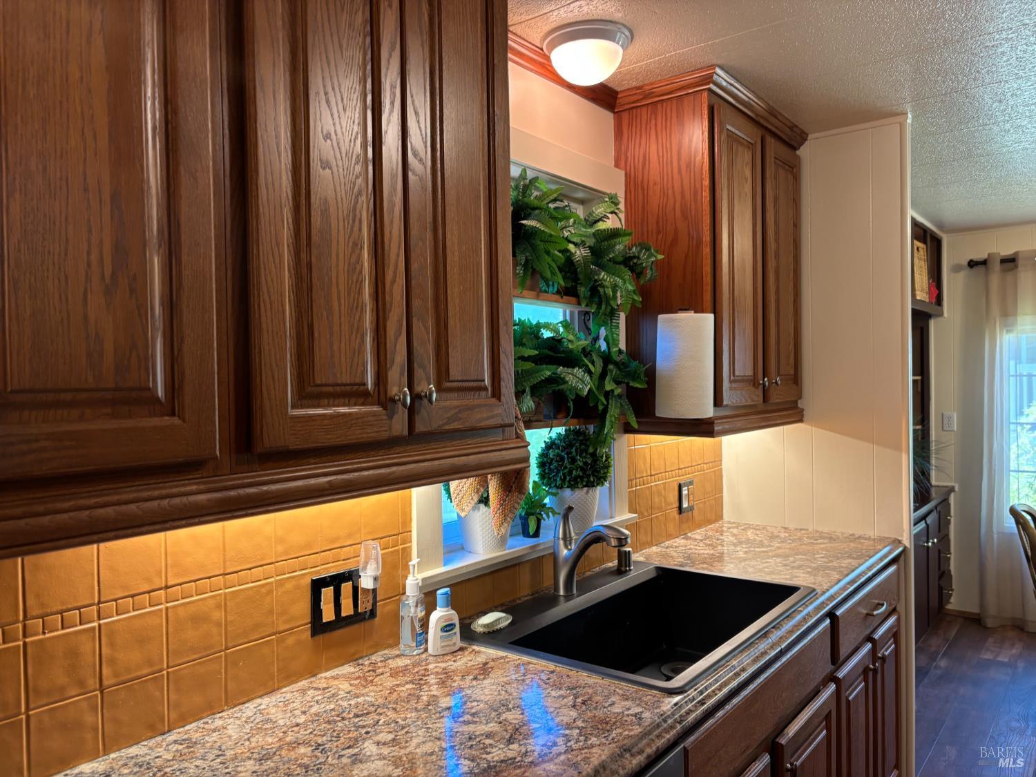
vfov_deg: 53.1
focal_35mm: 26
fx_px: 778
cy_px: 388
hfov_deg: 67.3
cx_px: 518
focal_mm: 5.96
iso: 100
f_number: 1.6
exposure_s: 1/60
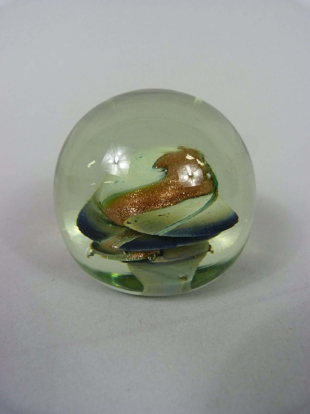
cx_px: 155
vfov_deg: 69.4
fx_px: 299
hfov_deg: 54.9
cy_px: 207
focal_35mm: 25
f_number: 2.8
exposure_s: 1/60
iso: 320
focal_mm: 4.5
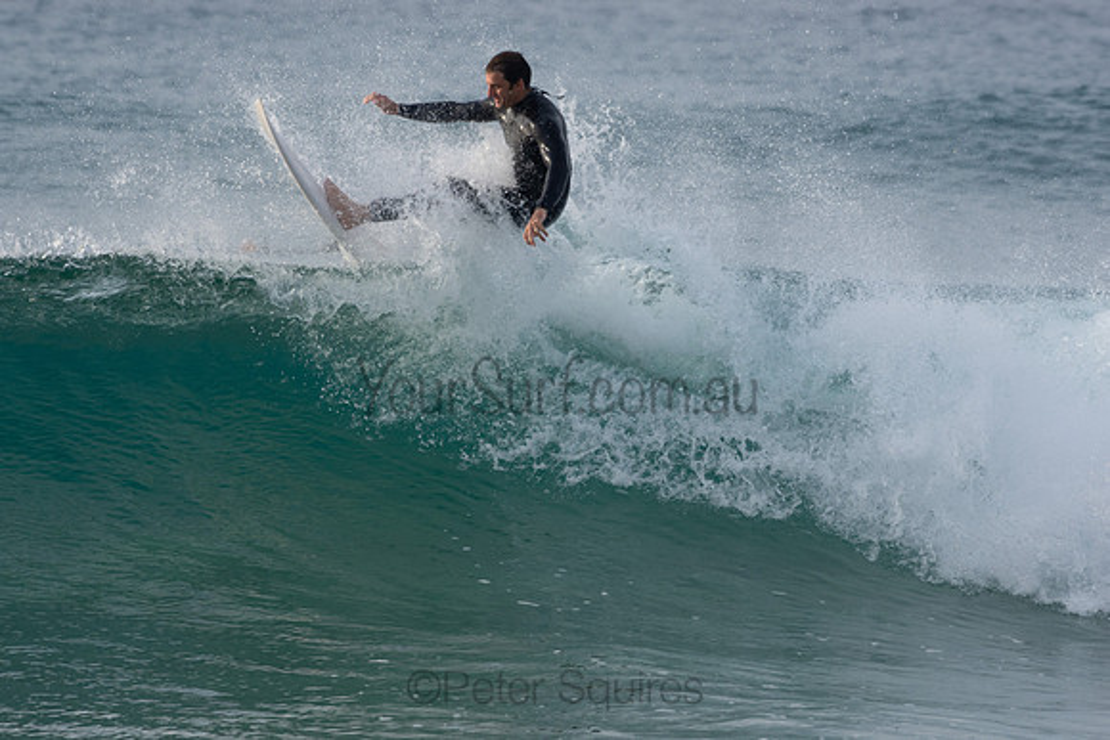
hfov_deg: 4.3
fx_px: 14803
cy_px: 370
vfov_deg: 2.9
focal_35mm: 480
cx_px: 555
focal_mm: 320
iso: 450
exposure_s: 1/1600
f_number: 5.6
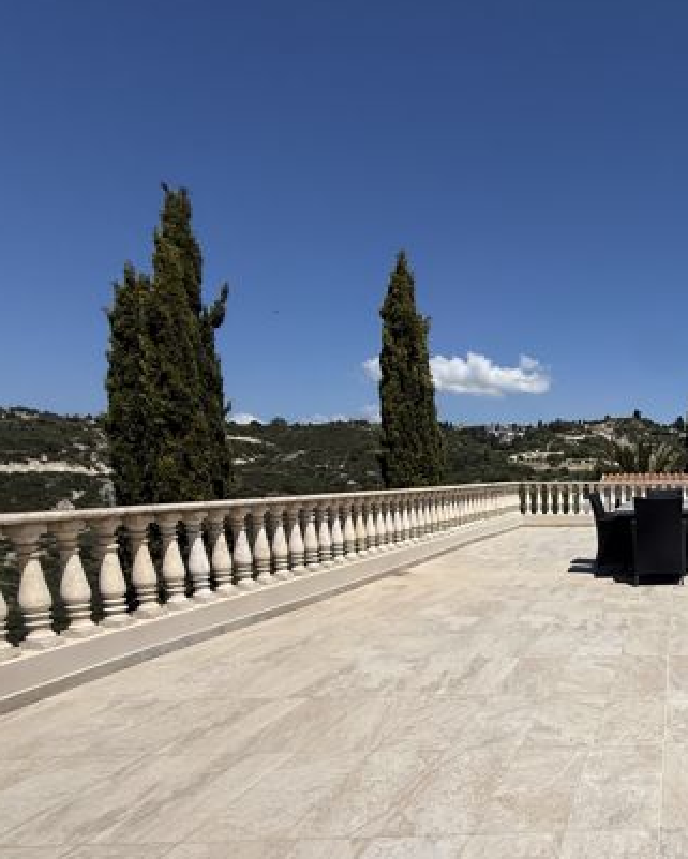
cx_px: 708
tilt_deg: -6.0
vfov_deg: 68.9
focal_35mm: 24
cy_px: 551
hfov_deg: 47.3
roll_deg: -0.8
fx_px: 611
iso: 50
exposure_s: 1/6173
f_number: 2.2
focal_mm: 2.22
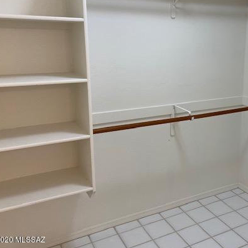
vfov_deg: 44.8
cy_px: 103
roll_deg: -1.6
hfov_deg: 43.5
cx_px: 186
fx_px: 300
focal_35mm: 37
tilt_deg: -11.0
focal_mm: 4.25
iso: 100
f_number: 1.8
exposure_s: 1/120
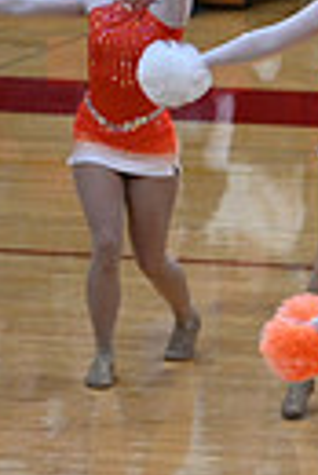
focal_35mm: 467
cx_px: 1049
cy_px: 510
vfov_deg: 4.4
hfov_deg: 2.9
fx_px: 6171
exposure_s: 1/400
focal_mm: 105
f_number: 4
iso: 4000
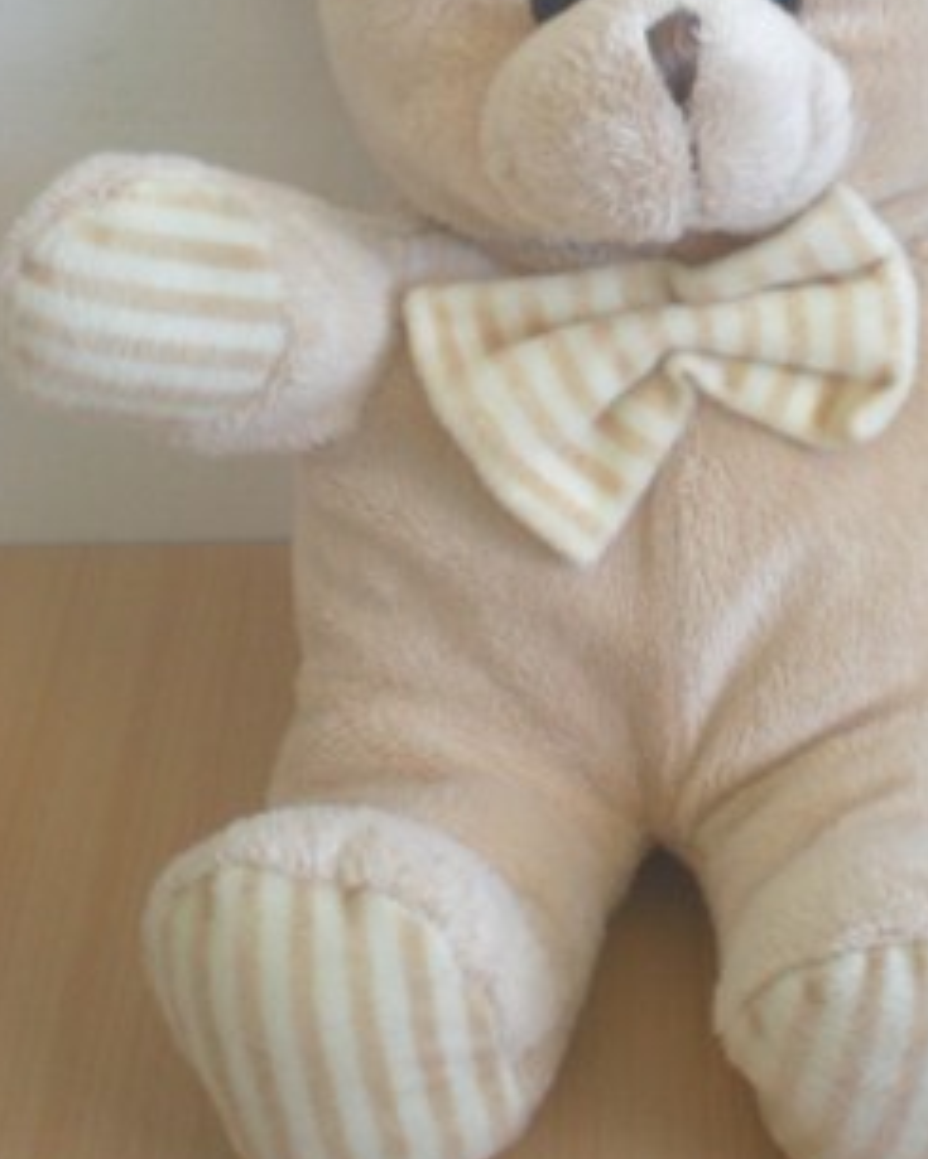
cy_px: 379
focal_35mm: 63
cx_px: 712
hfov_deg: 23.9
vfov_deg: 29.8
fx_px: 2162
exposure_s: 1/57
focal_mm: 6.3
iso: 200
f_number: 3.1
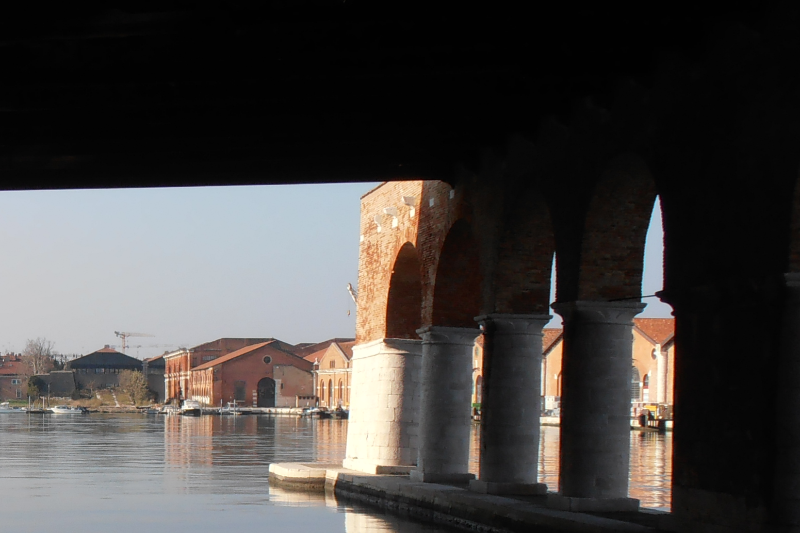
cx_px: 35
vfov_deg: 16.7
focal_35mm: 81
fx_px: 1800
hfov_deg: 24.1
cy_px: 469
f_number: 3.9
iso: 80
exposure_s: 1/800
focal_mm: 6.61
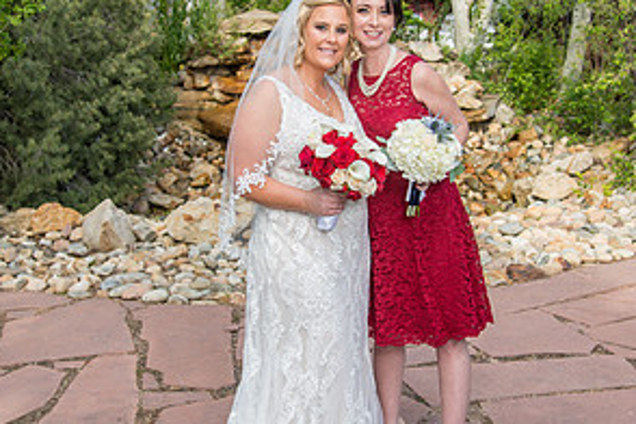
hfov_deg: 38.2
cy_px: 201
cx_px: 320
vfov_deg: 26.0
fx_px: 919
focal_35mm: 52
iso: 100
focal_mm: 34
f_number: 5
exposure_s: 1/250
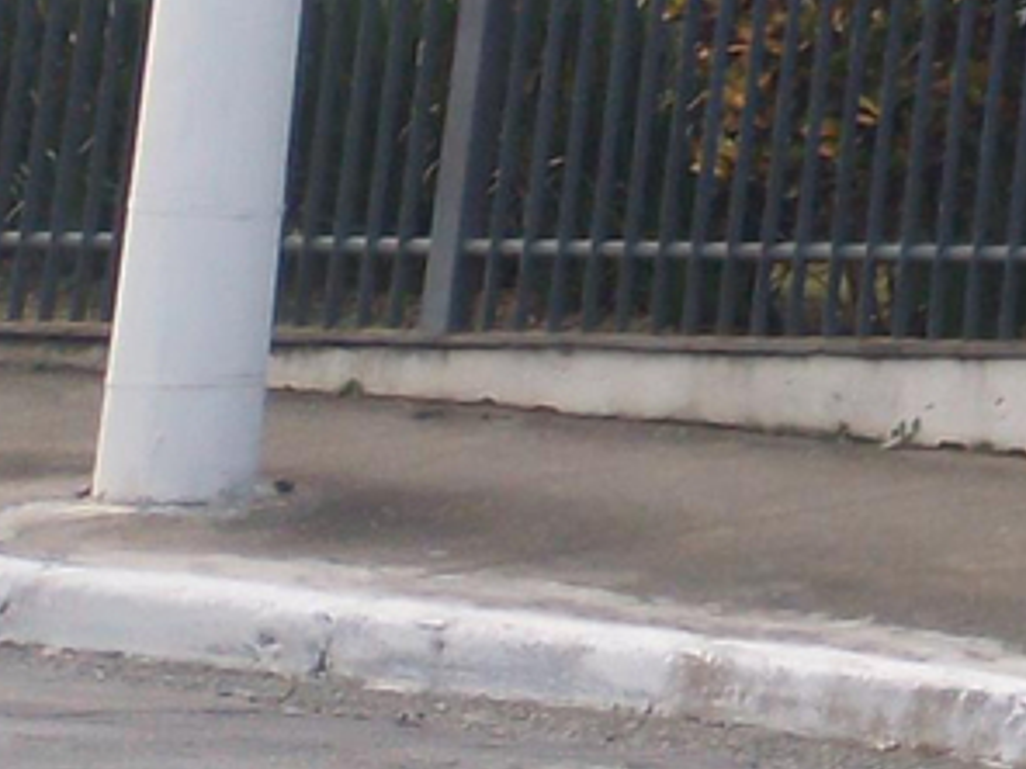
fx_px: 7736
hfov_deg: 6.7
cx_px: 3248
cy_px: -1645
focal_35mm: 261
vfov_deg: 5.3
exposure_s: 1/333
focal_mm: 3.94
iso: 50
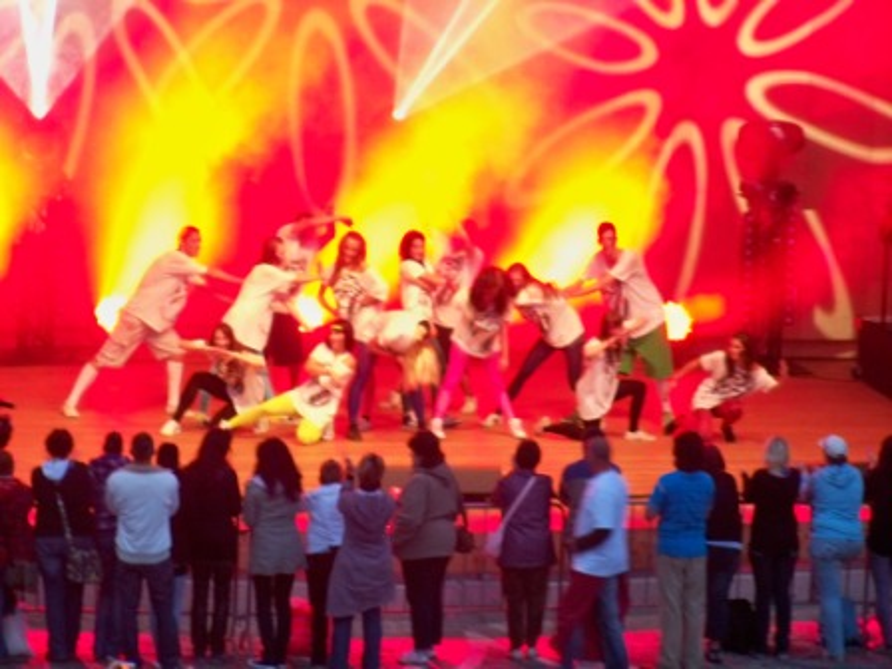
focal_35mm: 264
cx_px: 446
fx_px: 6803
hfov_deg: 7.5
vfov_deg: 5.6
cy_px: 334
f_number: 4
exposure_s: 1/40
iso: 400
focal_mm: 42.1
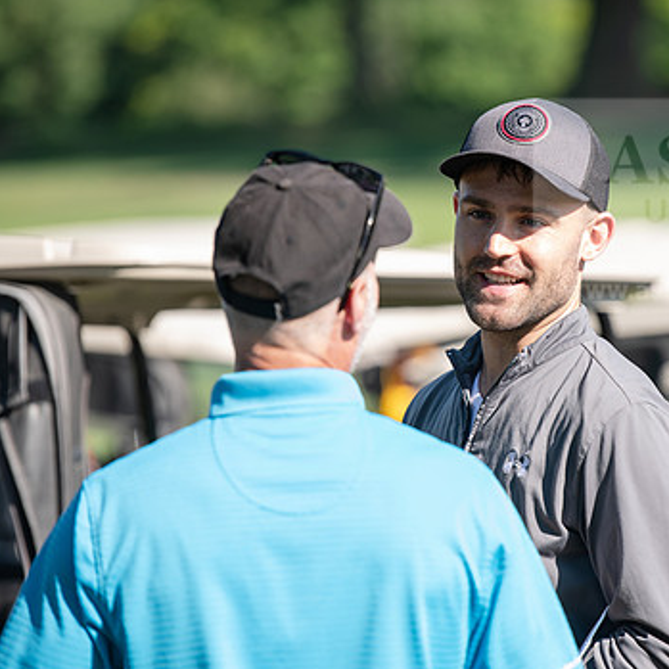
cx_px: 475
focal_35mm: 261
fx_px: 5707
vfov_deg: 6.7
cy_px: 331
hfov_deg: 6.7
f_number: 3.5
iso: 100
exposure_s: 1/400
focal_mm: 185
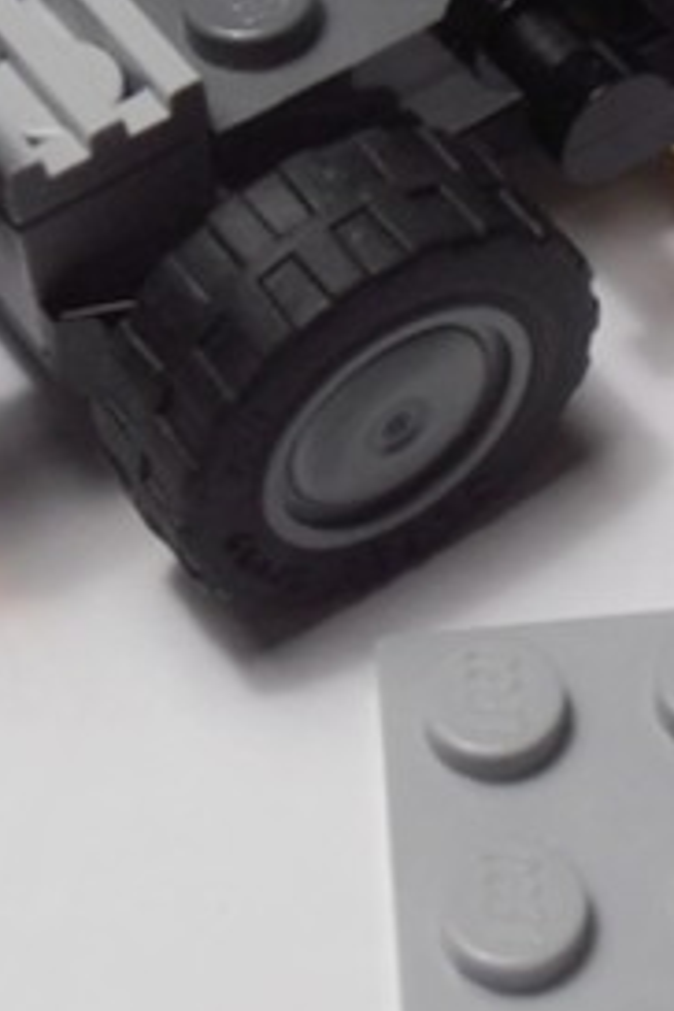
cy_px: 209
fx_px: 3566
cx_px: 744
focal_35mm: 127
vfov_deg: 16.0
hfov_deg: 10.7
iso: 80
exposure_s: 1/60
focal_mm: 6.61
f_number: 3.9
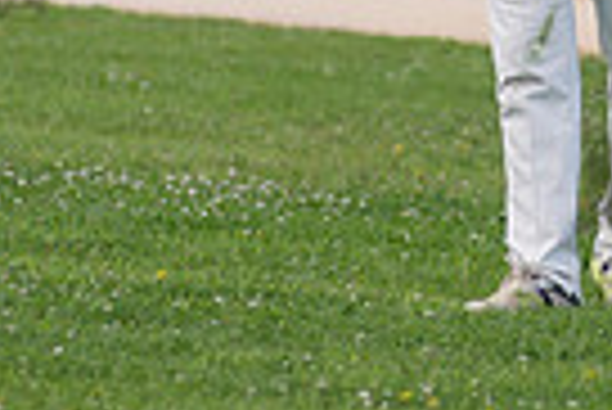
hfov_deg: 2.4
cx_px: 598
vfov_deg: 1.6
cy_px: -282
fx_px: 14465
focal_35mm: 850
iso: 200
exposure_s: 1/2000
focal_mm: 200
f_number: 2.8
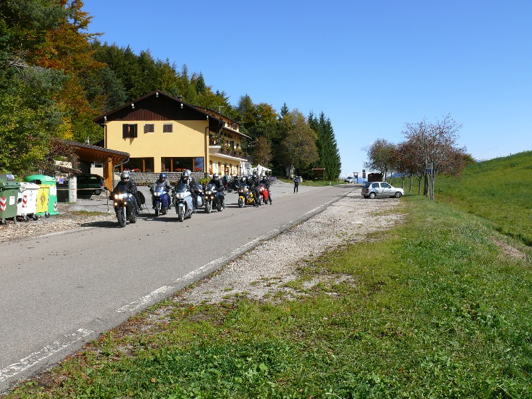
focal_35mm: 35
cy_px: 200
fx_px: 538
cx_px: 266
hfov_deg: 52.6
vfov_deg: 40.7
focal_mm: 7.4
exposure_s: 1/500
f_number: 5.6
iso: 100
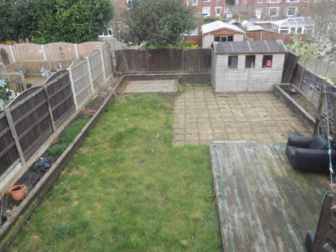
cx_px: 177
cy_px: 132
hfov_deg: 63.4
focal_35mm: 28
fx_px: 272
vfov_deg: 49.7
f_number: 3
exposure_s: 1/200
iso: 100
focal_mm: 4.3
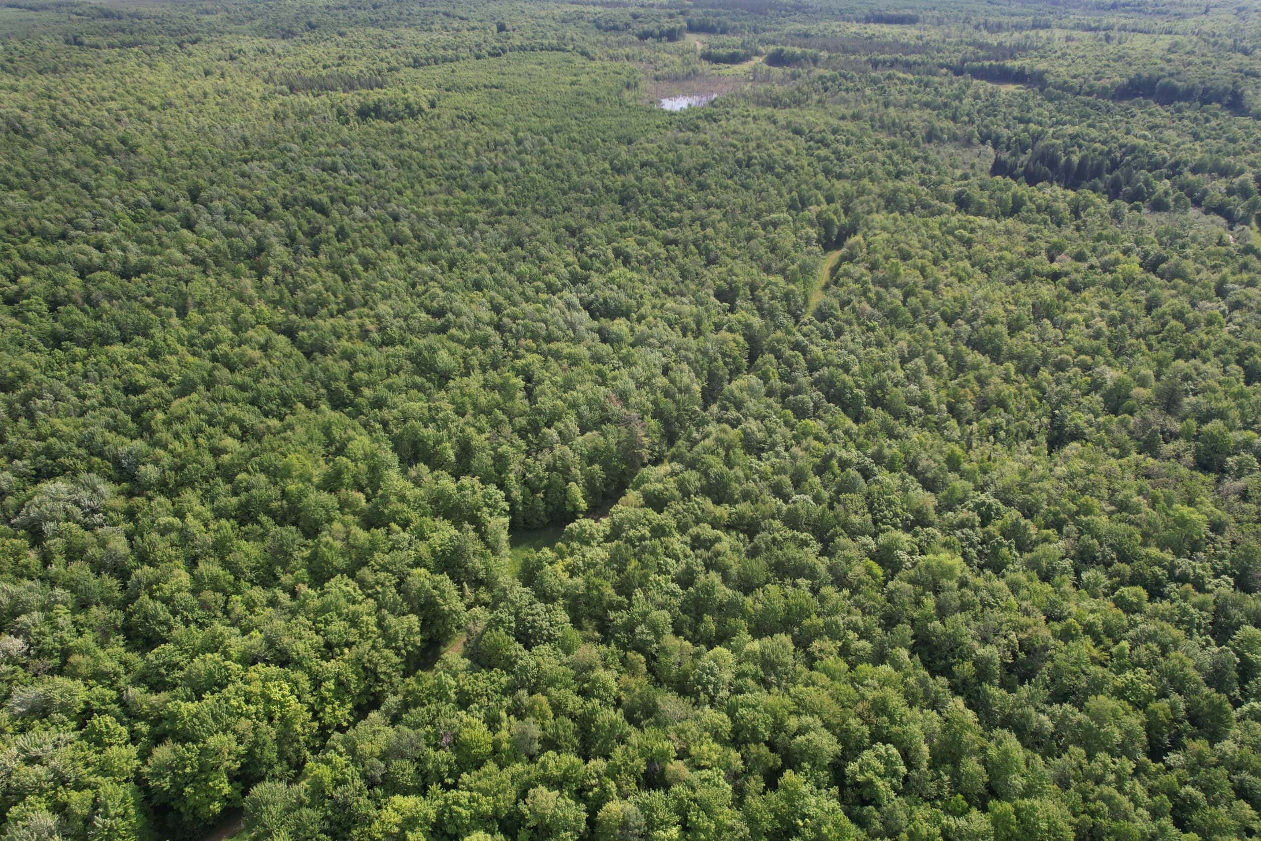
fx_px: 771
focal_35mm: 22
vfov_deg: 57.2
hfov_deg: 78.6
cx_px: 630
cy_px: 420
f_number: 2.8
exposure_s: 1/1000
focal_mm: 8.38
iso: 100
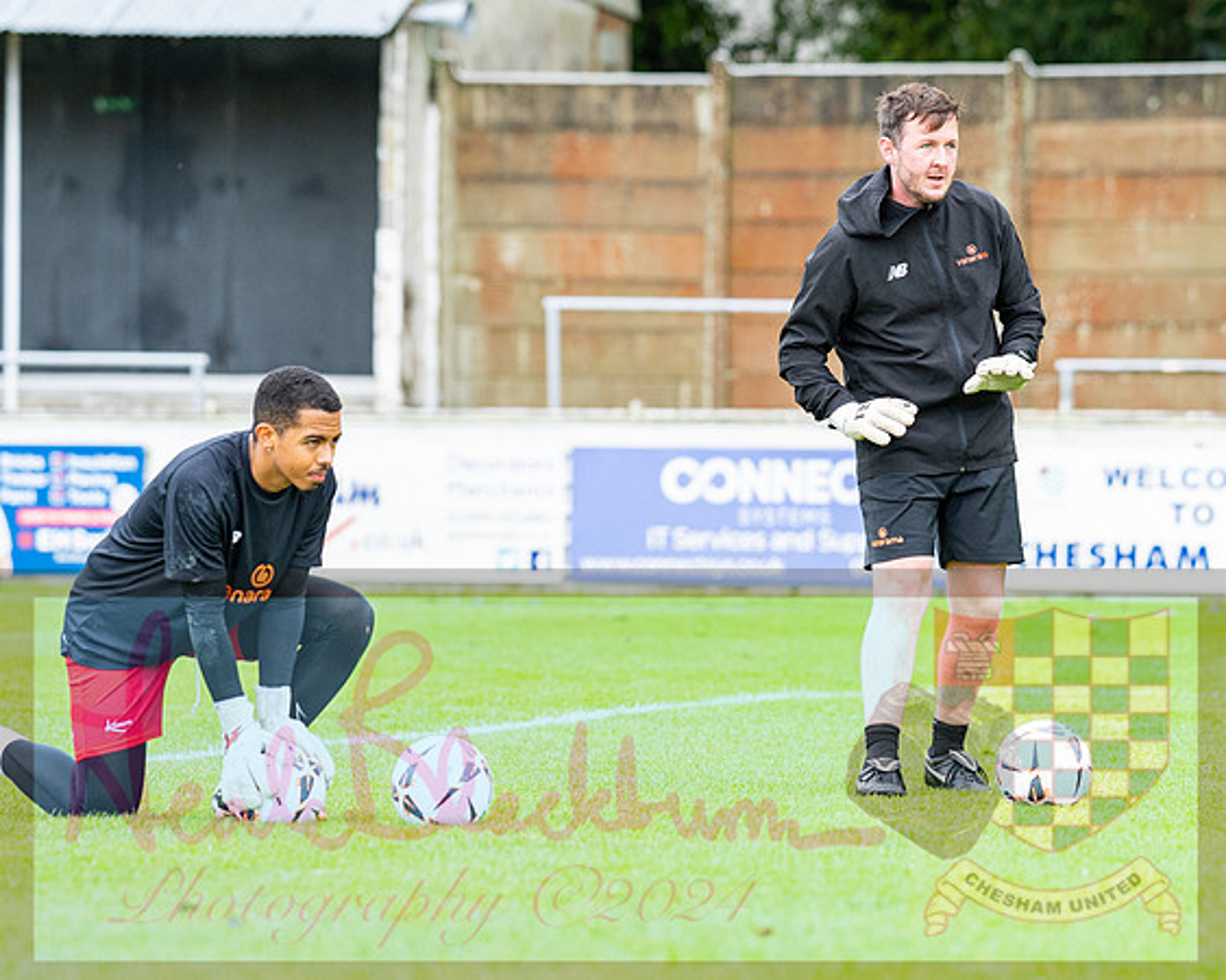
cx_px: 705
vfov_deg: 6.2
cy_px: 464
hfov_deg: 7.8
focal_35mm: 249
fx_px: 9031
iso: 800
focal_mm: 135
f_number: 2.5
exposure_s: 1/2000
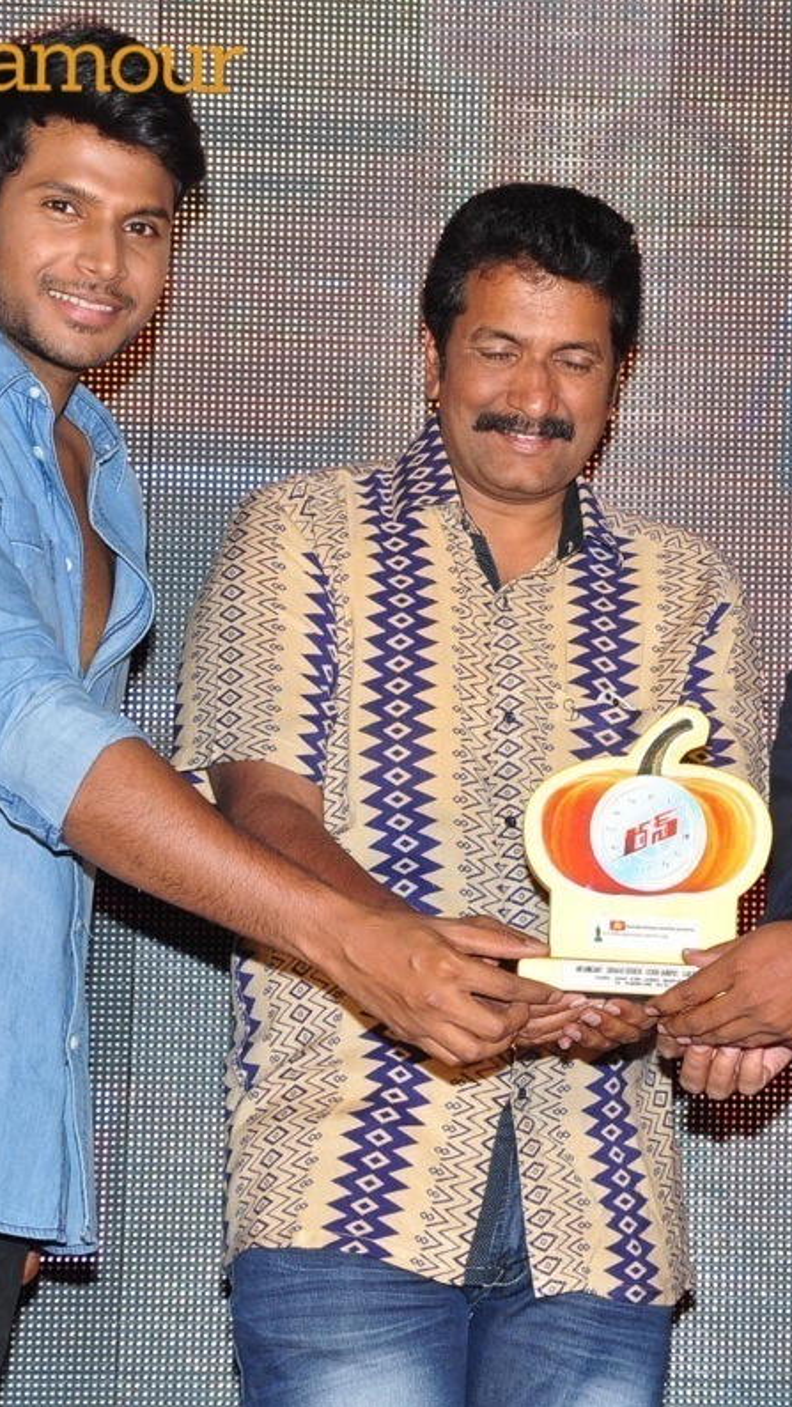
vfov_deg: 14.6
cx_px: 691
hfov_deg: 8.2
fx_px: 5485
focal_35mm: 147
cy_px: 704
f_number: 8
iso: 500
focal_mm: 62
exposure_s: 1/125
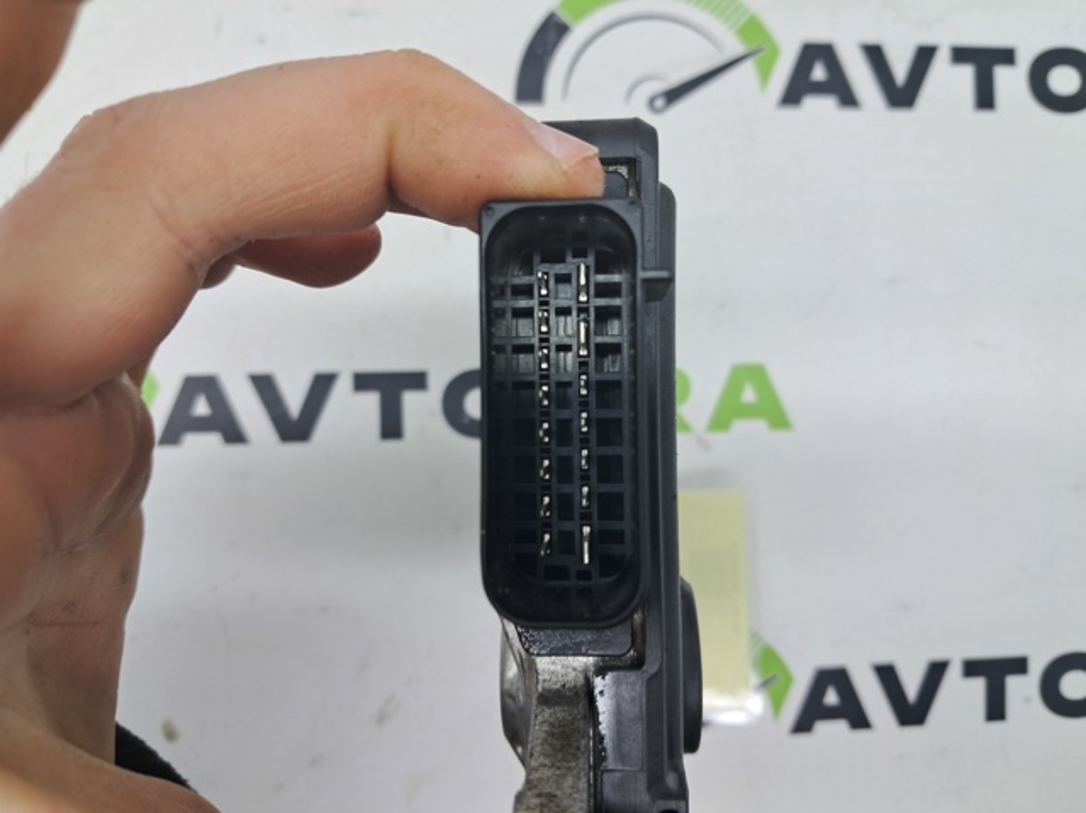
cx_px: 543
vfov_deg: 51.3
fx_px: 846
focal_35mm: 27
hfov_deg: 65.4
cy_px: 406
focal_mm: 4
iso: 50
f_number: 1.8
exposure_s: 1/50
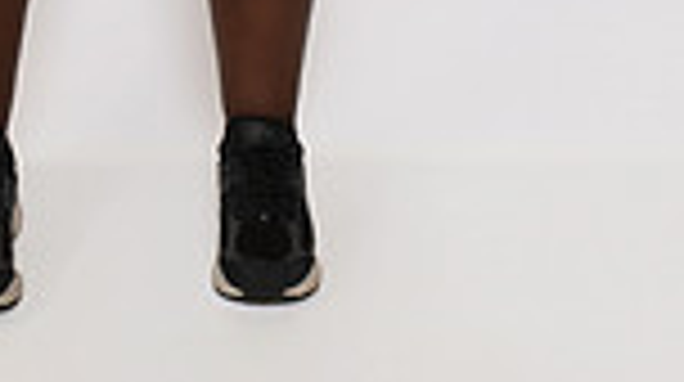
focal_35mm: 112
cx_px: 112
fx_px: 2028
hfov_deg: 18.9
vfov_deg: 9.3
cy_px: -620
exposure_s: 1/320
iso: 640
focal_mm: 36
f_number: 8
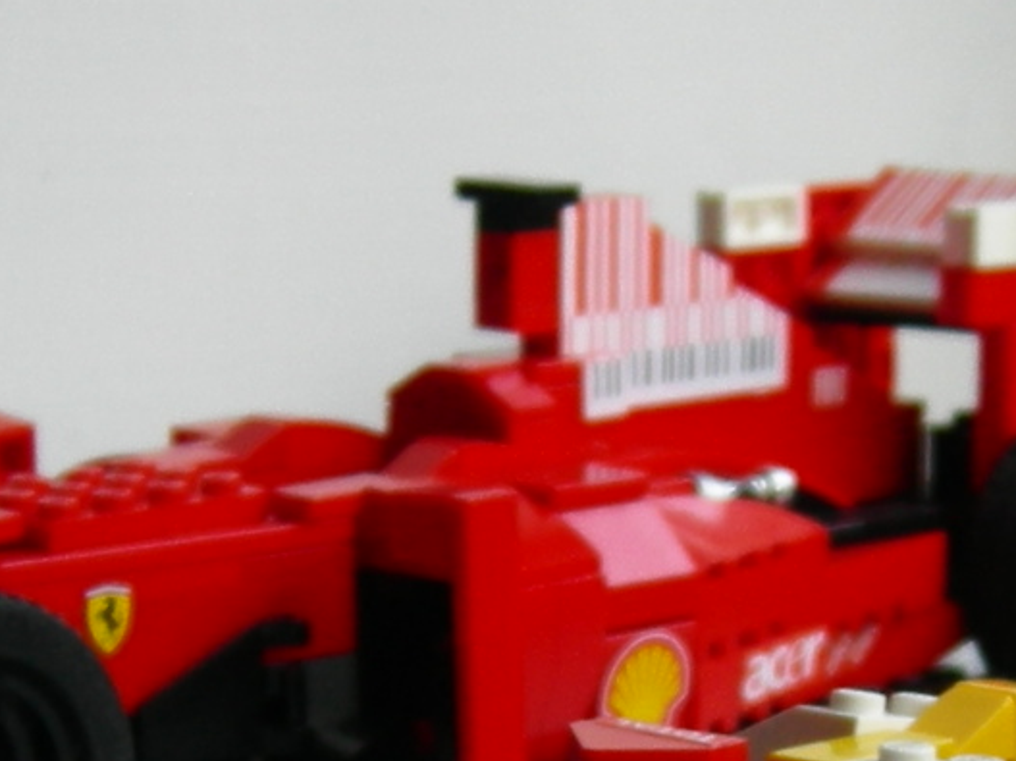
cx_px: 625
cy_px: 778
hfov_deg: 14.1
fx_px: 4108
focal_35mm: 140
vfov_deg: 10.5
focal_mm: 7.5
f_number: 2.7
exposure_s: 1/52
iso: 64
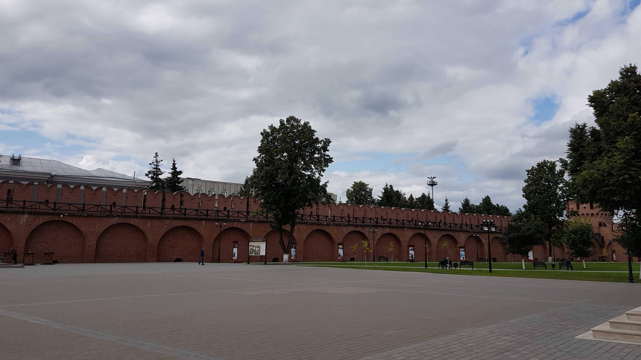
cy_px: 161
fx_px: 493
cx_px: 326
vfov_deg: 40.1
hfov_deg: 66.1
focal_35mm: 29
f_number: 1.7
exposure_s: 1/3848
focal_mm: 4.3
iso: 40
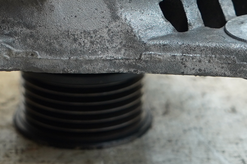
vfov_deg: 8.0
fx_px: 1152
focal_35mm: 168
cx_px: 61
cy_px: -96
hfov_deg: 12.2
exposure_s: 1/60
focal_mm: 30
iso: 320
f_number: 4
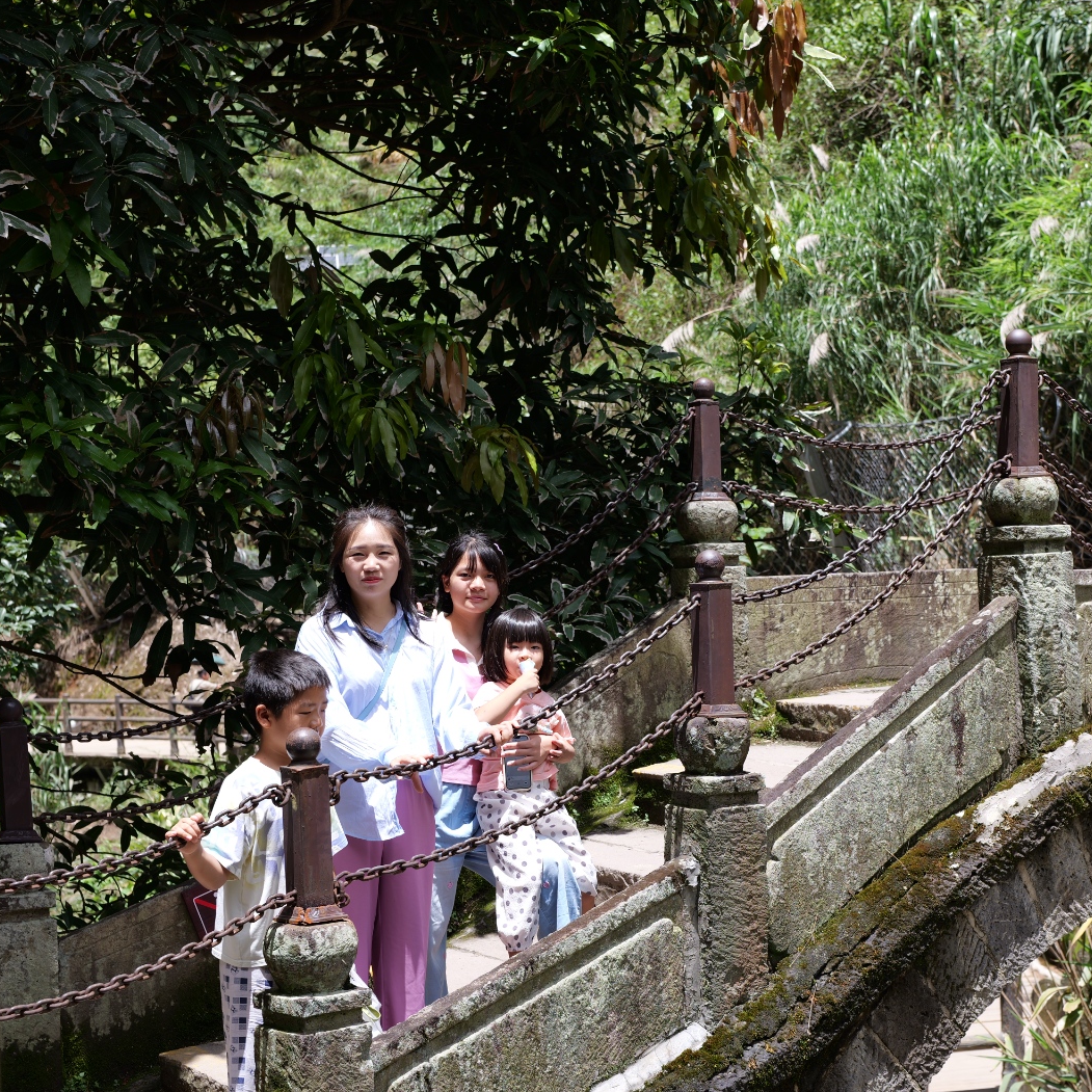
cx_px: 687
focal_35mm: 66
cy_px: 544
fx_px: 2356
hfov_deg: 26.0
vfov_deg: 26.1
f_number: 5.6
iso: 100
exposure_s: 1/200
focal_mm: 51
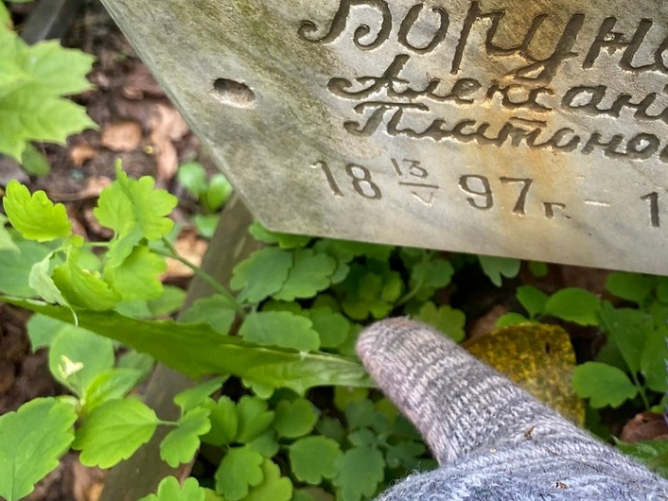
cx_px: 603
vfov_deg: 27.2
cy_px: 123
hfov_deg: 34.2
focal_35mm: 53
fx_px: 1023
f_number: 1.8
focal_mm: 4.25
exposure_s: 1/122
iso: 80
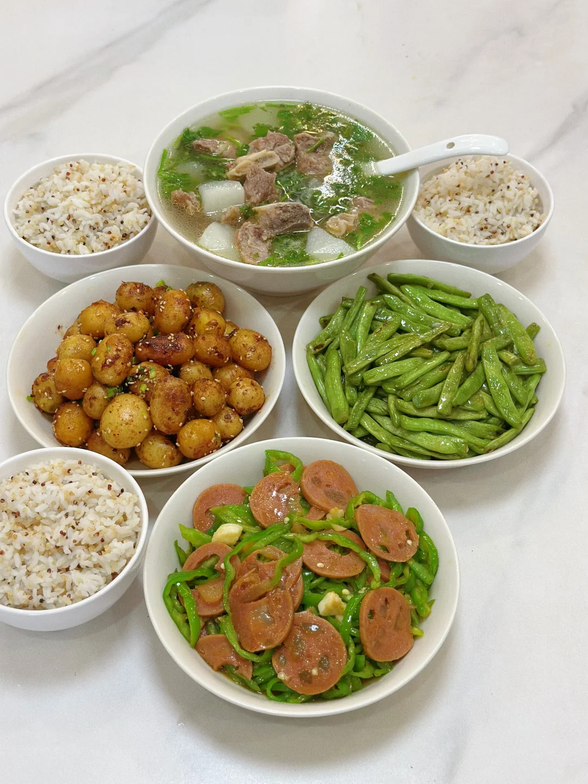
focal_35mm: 48
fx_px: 1087
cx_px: 294
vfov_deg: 39.7
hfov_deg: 30.3
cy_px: 392
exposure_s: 1/100
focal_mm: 6.86
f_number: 1.78
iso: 100
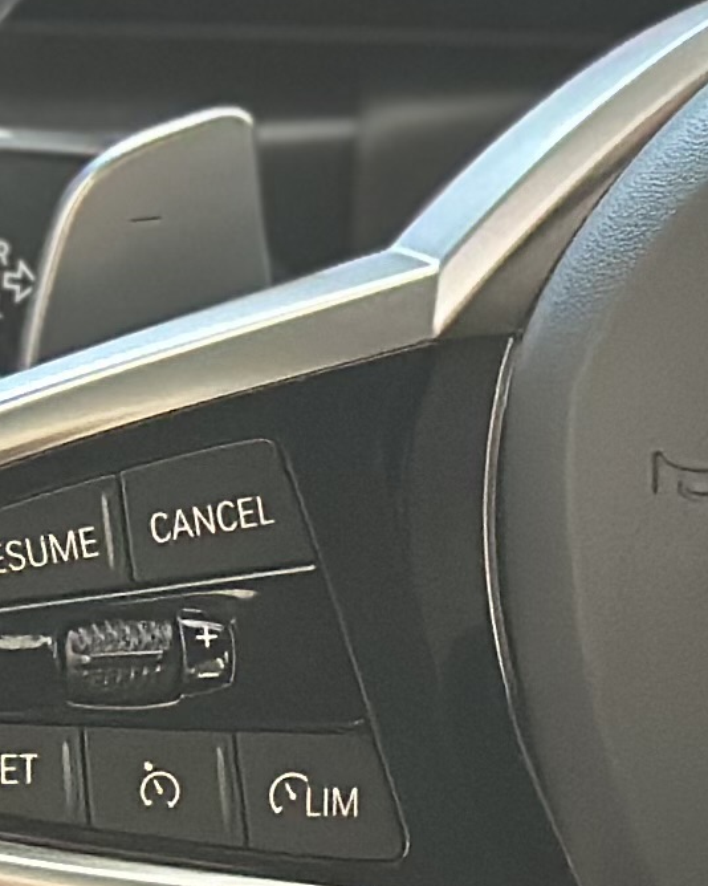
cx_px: 1229
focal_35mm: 283
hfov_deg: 5.4
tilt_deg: -26.1
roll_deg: -0.9
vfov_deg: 6.8
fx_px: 7416
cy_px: 651
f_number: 1.78
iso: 400
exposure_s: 1/59
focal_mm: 6.86
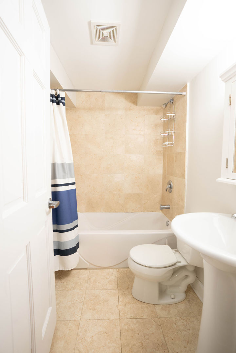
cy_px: 176
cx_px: 118
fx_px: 157
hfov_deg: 73.7
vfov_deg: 96.7
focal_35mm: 16
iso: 1250
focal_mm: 16
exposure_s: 1/25
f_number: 5
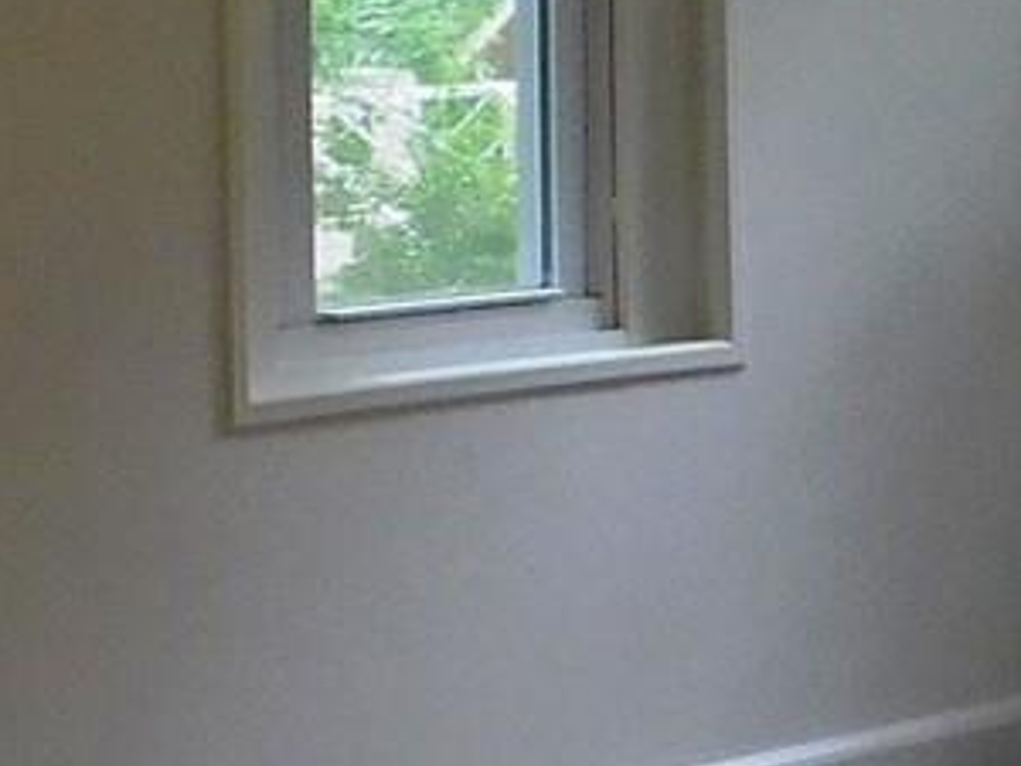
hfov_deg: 12.4
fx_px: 4631
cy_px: 225
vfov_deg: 9.4
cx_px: 1079
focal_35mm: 157
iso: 125
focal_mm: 4
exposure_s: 1/60
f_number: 3
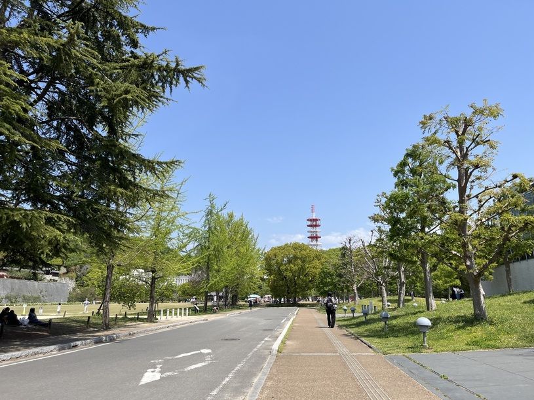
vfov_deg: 53.1
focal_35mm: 26
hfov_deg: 67.3
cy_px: 200
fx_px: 401
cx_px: 267
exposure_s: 1/3521
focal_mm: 5.1
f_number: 1.6
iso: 50
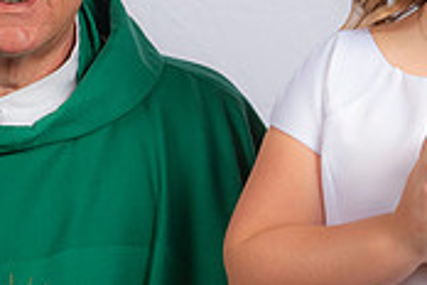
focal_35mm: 193
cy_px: 162
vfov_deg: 7.1
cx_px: 157
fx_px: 2289
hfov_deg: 10.7
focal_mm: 58
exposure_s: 1/200
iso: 320
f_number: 8
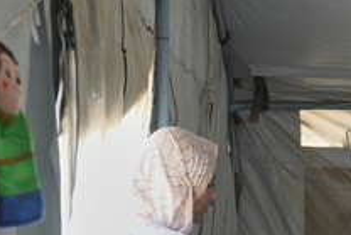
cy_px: 303
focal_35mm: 118
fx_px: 1151
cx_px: 181
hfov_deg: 17.3
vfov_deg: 11.3
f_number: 2.8
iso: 200
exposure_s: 1/100
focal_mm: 24
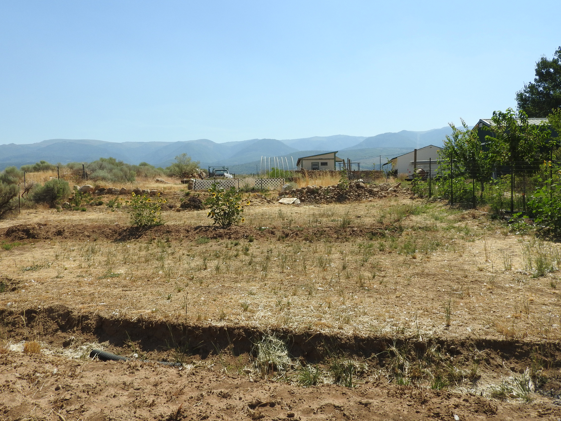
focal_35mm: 31
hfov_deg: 58.3
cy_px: 205
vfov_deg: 45.4
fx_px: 502
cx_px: 272
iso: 100
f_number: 3.5
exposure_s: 1/1600
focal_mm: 5.4
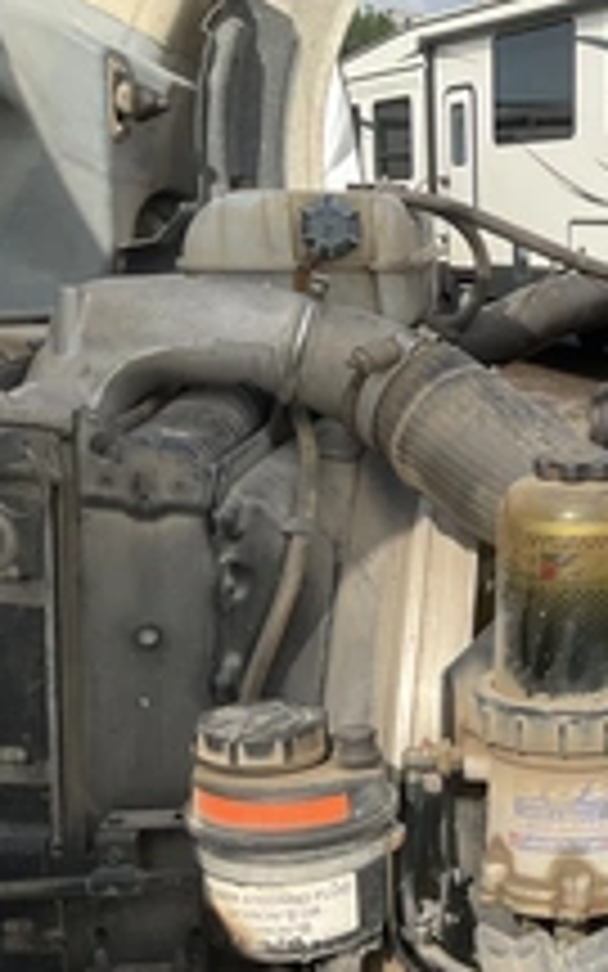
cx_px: 892
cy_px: 634
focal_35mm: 57
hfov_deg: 19.9
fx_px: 1511
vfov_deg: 35.4
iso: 25
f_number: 1.8
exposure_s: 1/829
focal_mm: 3
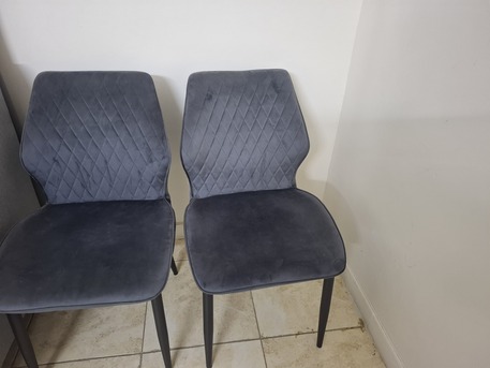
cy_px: 184
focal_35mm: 23
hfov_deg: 73.9
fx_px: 326
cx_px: 245
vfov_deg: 58.9
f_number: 1.8
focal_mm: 5.54
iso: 320
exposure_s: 1/25
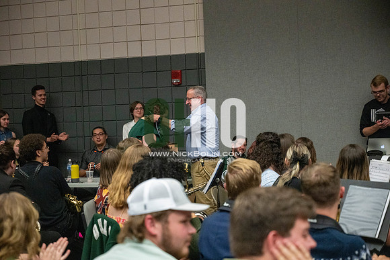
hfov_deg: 28.8
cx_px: 195
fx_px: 758
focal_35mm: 70
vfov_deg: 19.5
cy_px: 130
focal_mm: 70
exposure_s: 1/500
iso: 10000
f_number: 4
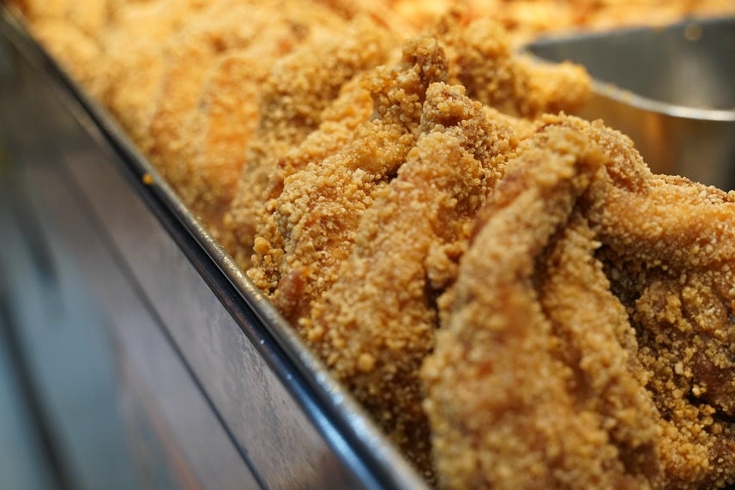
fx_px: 1000
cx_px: 433
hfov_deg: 40.2
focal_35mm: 49
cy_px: 269
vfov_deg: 27.5
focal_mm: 35
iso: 1600
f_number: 4
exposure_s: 1/160
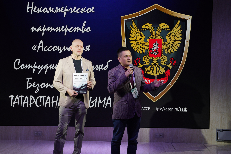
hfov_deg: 38.2
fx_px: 334
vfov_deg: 26.0
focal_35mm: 52
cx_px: 108
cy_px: 87
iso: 320
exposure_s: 1/125
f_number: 7.1
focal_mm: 43
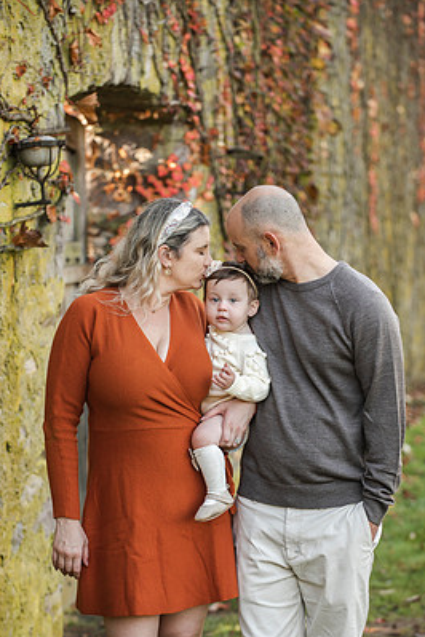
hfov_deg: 9.7
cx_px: 216
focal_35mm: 141
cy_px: 338
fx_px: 2497
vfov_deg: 14.6
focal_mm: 125
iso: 800
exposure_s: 1/640
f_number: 4
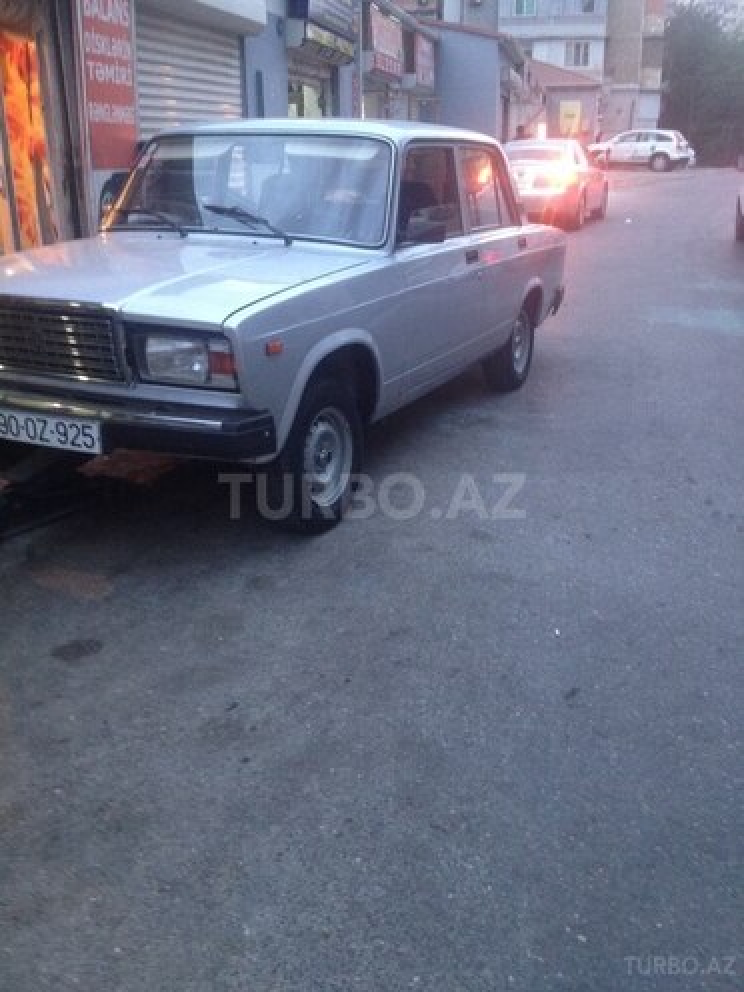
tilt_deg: -19.0
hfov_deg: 40.7
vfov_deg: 52.6
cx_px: 372
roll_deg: -0.7
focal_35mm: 35
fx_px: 1003
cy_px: 496
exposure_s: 1/20
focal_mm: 4.28
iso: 160
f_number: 2.4
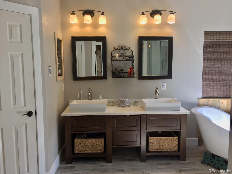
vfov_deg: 48.2
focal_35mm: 29
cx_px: 116
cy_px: 87
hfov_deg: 61.7
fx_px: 194
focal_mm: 4.15
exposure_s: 1/60
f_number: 2.2
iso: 40
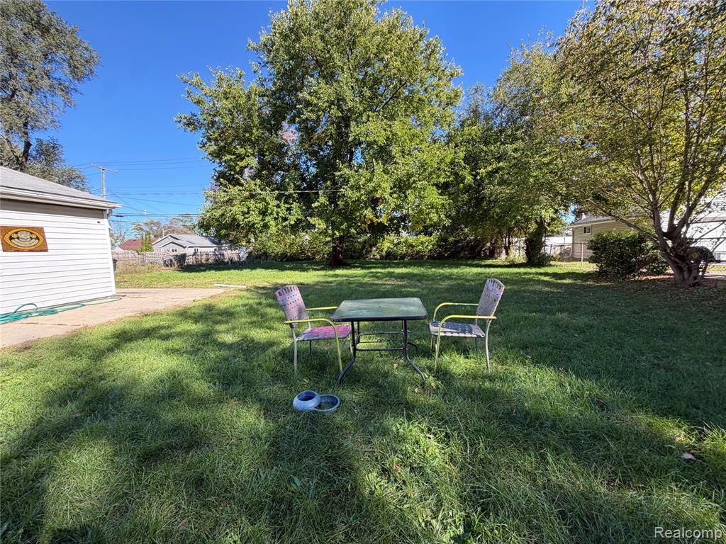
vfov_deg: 85.7
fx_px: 294
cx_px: 363
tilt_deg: -4.4
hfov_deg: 102.1
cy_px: 272
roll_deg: +1.7
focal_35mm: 14
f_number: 2.2
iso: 50
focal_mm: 2.22
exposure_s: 1/144
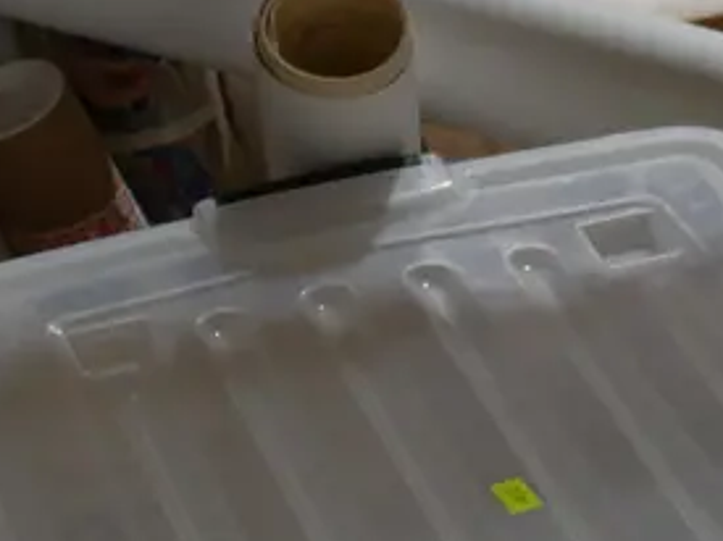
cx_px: 1209
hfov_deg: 12.4
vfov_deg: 9.6
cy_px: 831
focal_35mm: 149
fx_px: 3111
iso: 800
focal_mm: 20
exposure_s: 1/60
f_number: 4.5
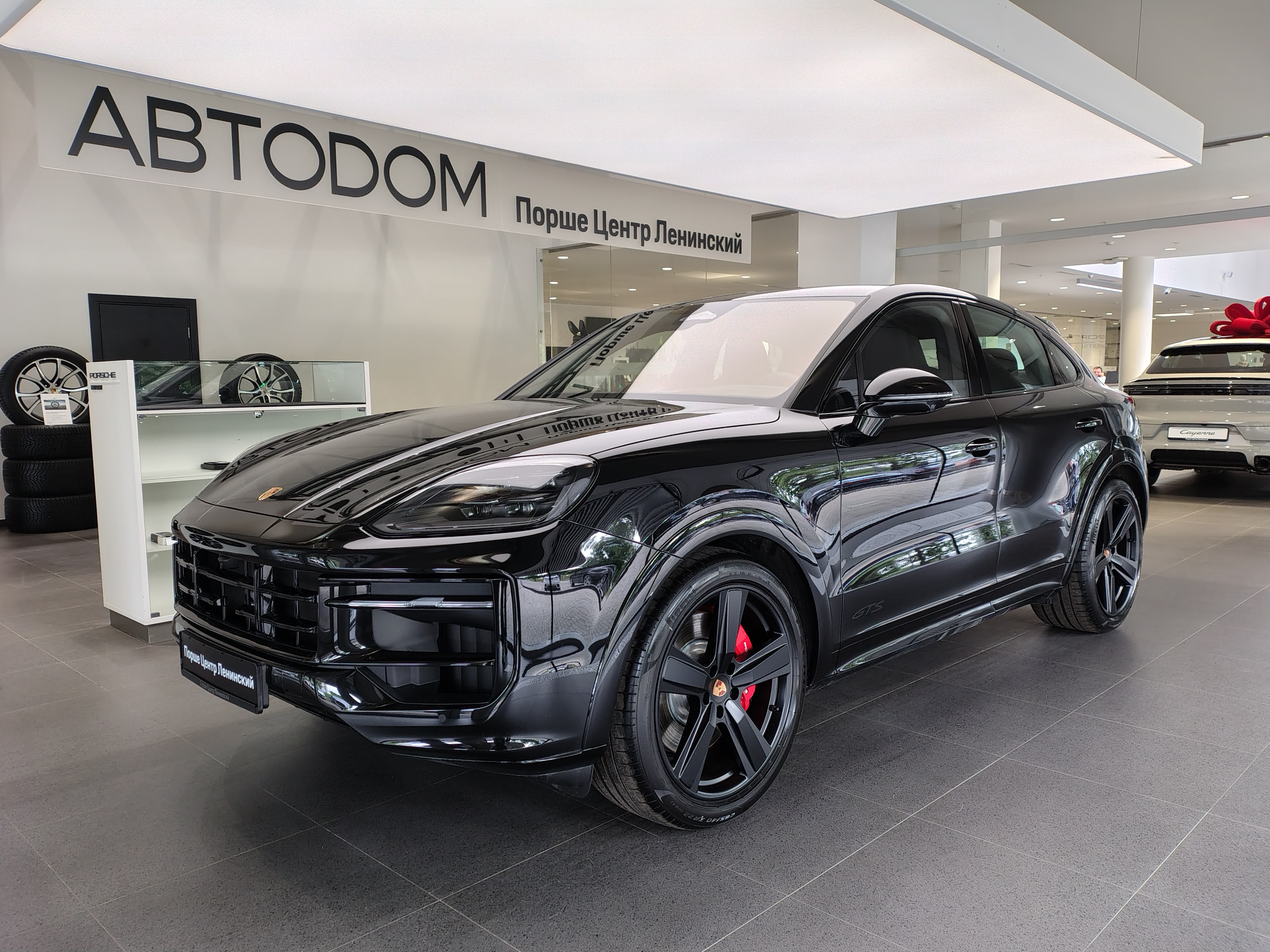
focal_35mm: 25
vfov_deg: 54.9
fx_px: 917
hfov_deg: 69.4
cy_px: 476
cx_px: 635
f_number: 1.7
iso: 488
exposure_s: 1/50.1
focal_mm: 4.71
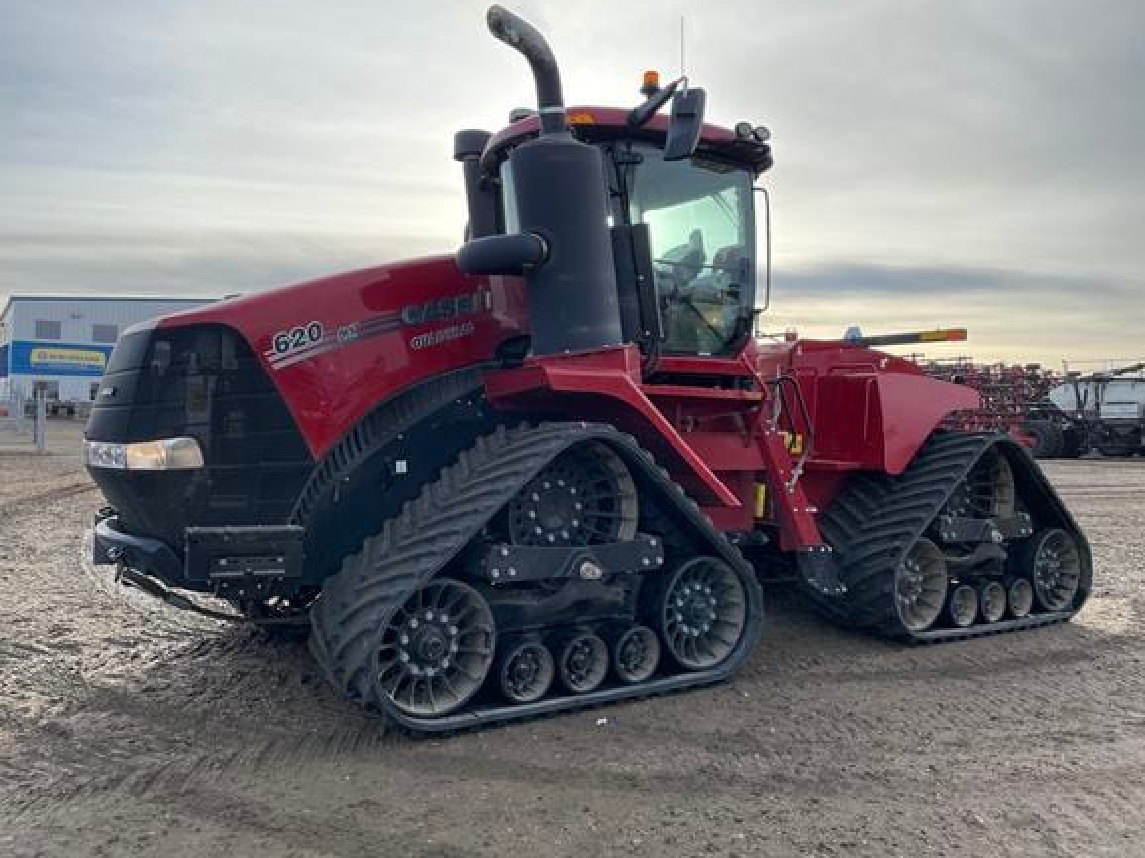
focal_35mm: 27
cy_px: 418
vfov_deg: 51.3
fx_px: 893
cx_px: 578
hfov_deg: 65.3
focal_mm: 4.2
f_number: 1.6
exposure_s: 1/1575
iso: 32
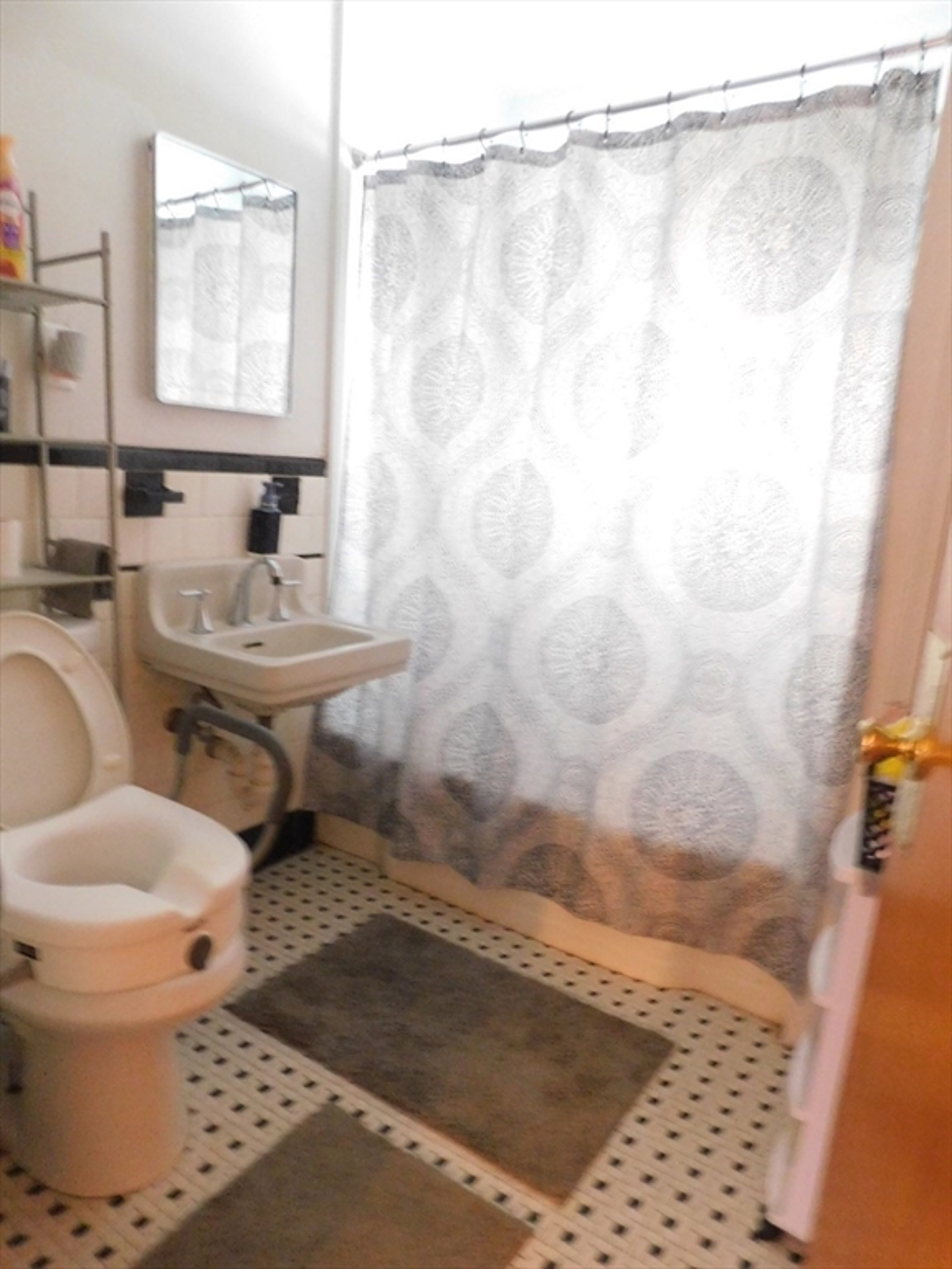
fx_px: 843
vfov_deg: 73.9
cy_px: 634
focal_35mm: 23
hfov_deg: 58.9
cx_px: 476
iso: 800
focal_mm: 4
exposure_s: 1/1.6
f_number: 3
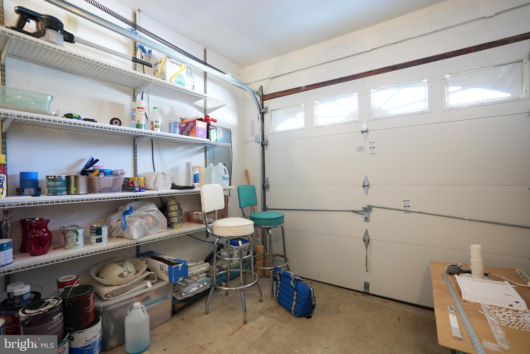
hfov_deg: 96.7
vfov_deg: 73.8
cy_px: 177
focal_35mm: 16
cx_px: 265
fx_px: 236
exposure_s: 1/30
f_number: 2.8
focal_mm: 16
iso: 640
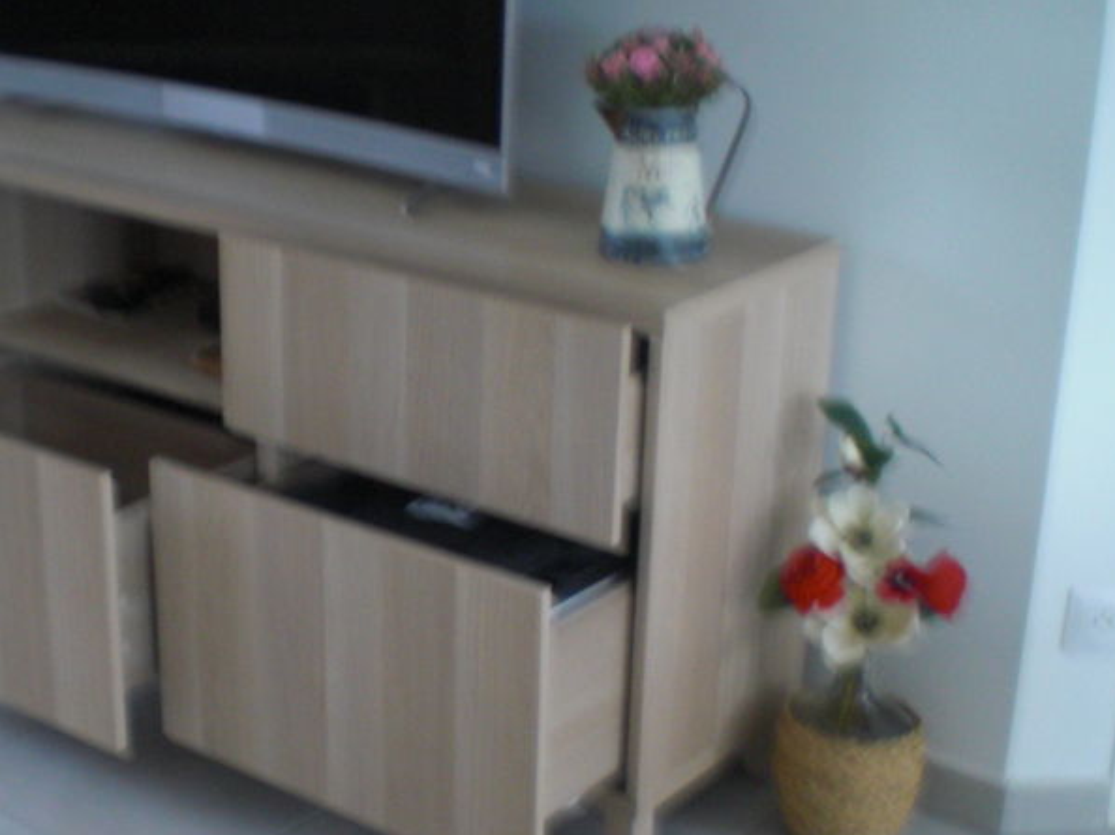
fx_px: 2061
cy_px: 552
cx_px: 396
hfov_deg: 30.1
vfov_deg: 22.8
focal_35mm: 64
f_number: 3.1
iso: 200
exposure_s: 1/10
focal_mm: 6.3
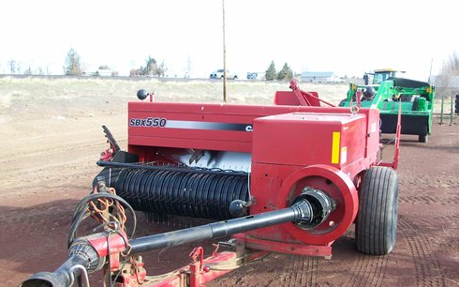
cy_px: 173
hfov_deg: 49.2
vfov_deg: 31.9
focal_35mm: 40
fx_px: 500
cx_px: 249
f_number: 2.8
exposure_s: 1/220
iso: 80
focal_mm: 5.7
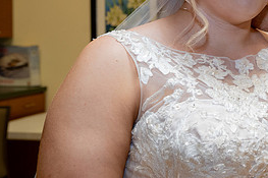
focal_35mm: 64
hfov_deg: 28.7
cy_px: 42
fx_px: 476
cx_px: 290
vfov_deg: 21.0
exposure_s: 1/200
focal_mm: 29
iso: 1600
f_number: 5
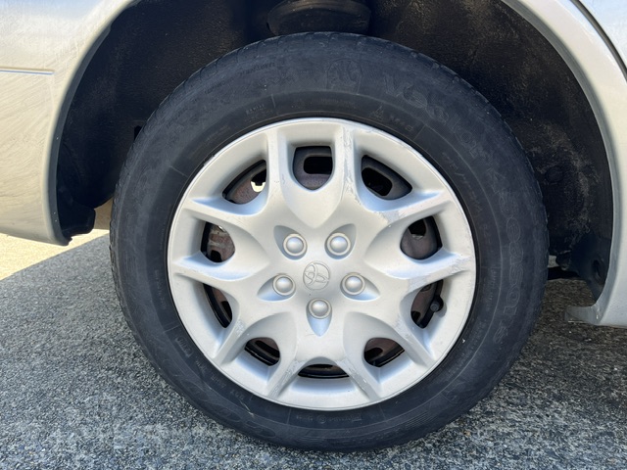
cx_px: 314
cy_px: 235
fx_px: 471
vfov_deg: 53.1
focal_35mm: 26
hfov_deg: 67.3
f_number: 1.6
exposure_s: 1/558
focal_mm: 5.1
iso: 50
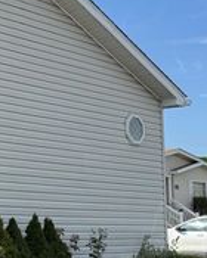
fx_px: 513
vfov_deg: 28.3
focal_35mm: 67
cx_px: -129
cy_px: 136
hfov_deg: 19.1
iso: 80
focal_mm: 6.76
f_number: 1.78
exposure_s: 1/4975
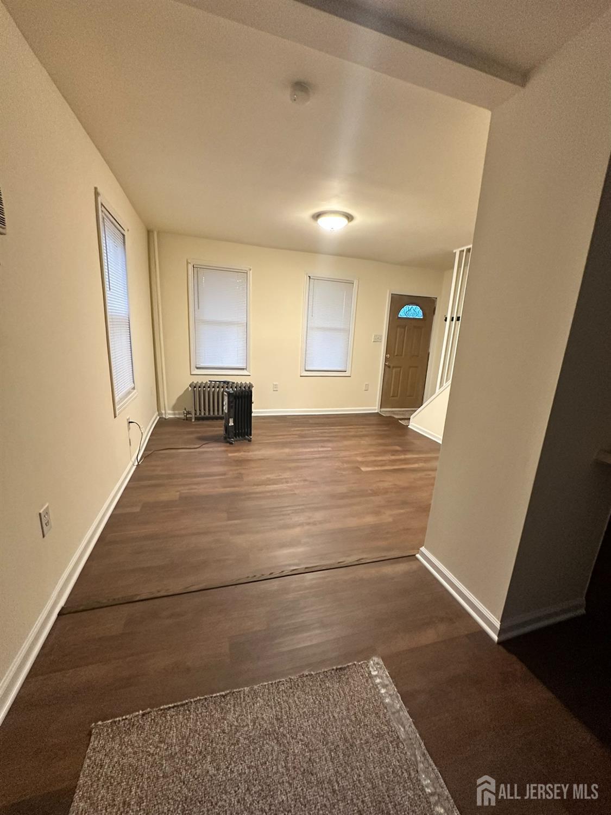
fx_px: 329
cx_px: 306
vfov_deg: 102.1
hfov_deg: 85.7
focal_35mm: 14
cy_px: 408
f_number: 2.2
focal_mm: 2.22
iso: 500
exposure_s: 1/60
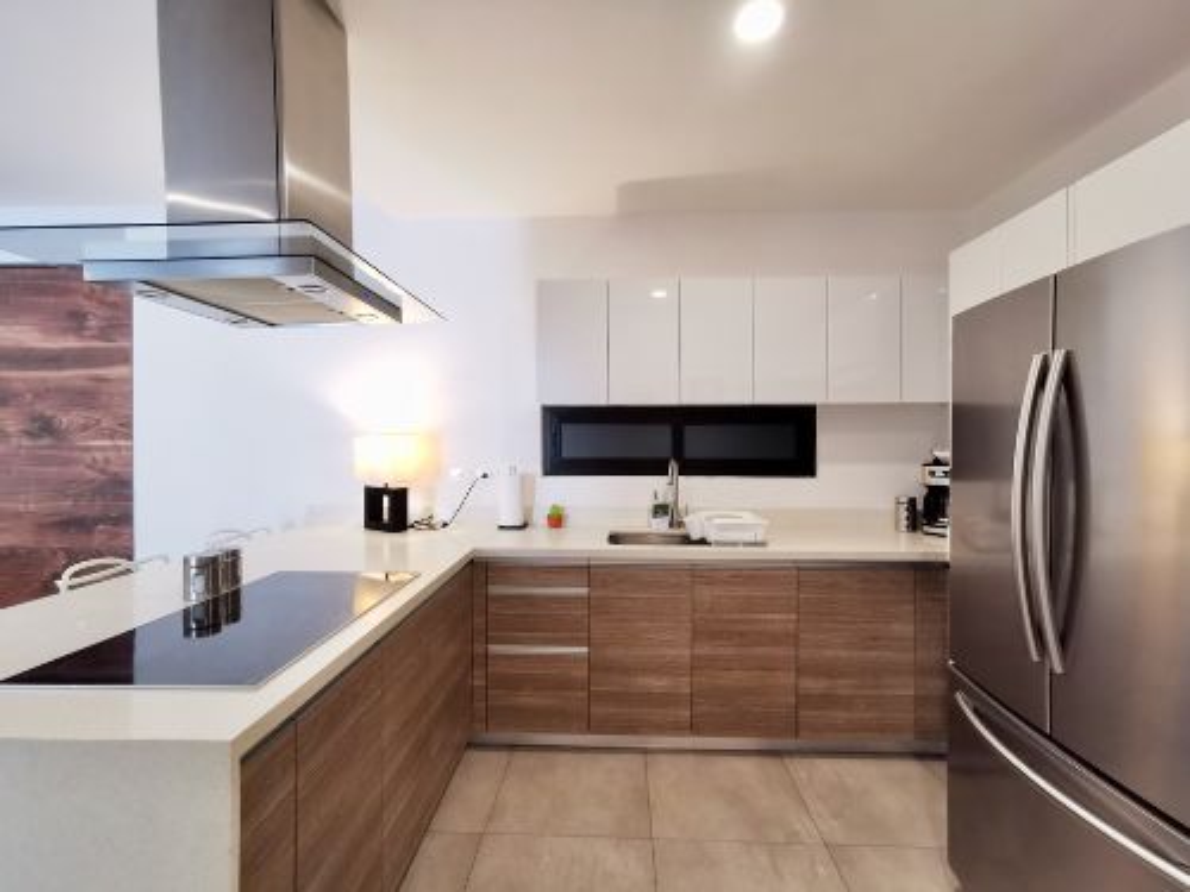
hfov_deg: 94.5
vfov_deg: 78.1
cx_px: 595
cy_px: 446
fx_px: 550
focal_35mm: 16
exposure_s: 1/30
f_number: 2.2
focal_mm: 2.35
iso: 250
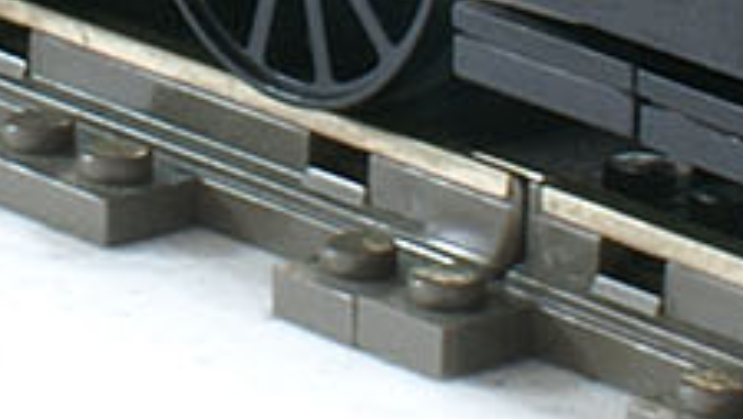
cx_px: -33
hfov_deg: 7.4
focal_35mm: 290
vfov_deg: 4.1
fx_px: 5718
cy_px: -538
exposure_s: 10
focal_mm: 26
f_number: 29
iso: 100
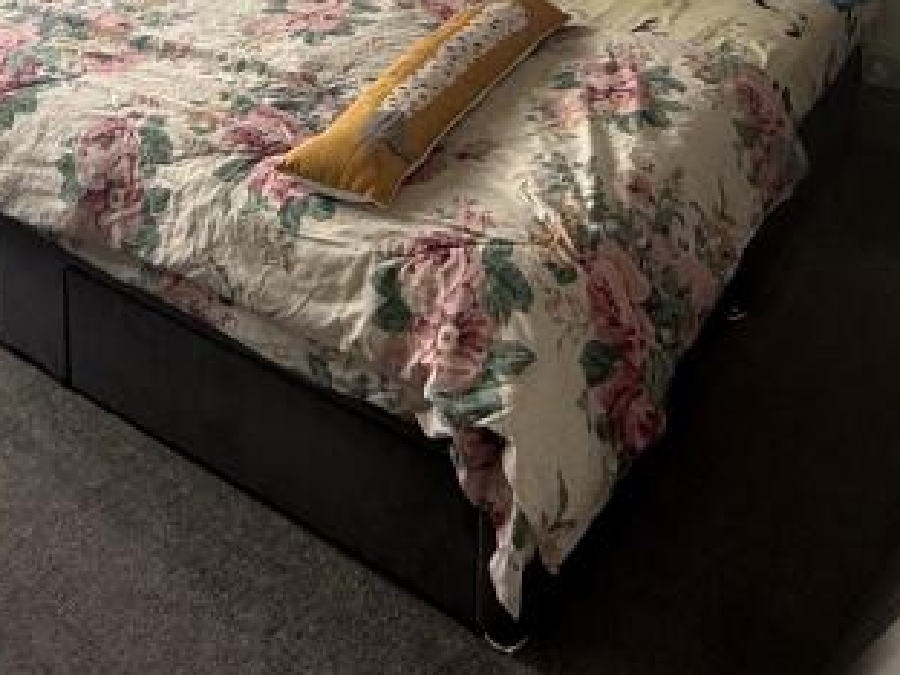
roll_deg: -0.7
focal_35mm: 46
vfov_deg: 25.4
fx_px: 1196
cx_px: 332
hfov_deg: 40.9
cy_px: -283
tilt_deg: -6.0
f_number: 2.2
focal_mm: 2.22
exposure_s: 1/99
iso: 100
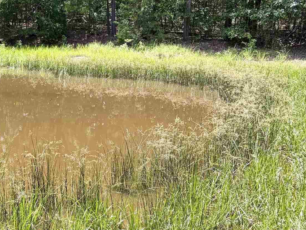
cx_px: -4
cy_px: 154
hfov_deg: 29.9
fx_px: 530
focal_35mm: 60
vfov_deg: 24.3
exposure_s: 1/629
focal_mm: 5.96
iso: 50
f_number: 1.6
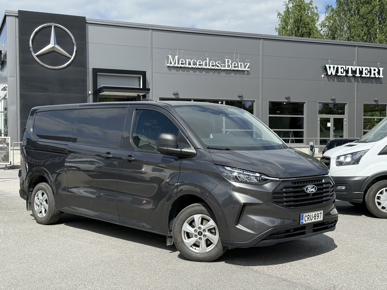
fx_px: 537
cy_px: 145
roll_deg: +0.4
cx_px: 194
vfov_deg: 30.3
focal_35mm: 48
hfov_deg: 39.7
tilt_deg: +0.3
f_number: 1.78
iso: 100
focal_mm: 6.76
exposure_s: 1/5587
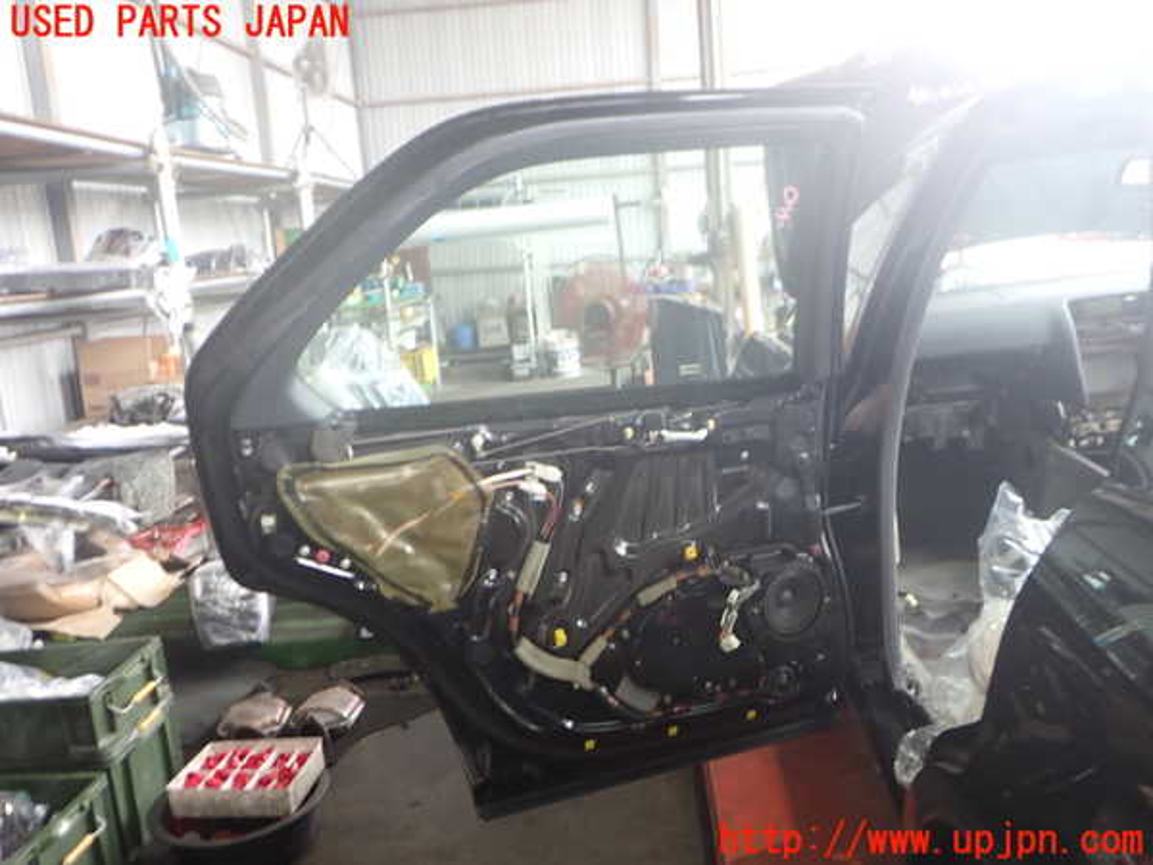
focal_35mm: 30
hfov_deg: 60.0
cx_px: 576
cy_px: 432
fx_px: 999
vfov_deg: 46.8
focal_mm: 5.4
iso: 200
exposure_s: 1/50
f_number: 2.3
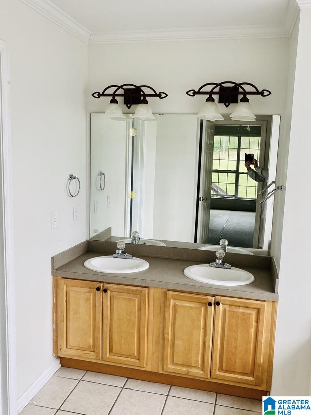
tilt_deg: -7.1
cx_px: 156
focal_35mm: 26
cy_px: 208
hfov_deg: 53.1
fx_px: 311
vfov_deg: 67.3
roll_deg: -1.4
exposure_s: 1/121
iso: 64
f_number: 1.8
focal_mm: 4.25
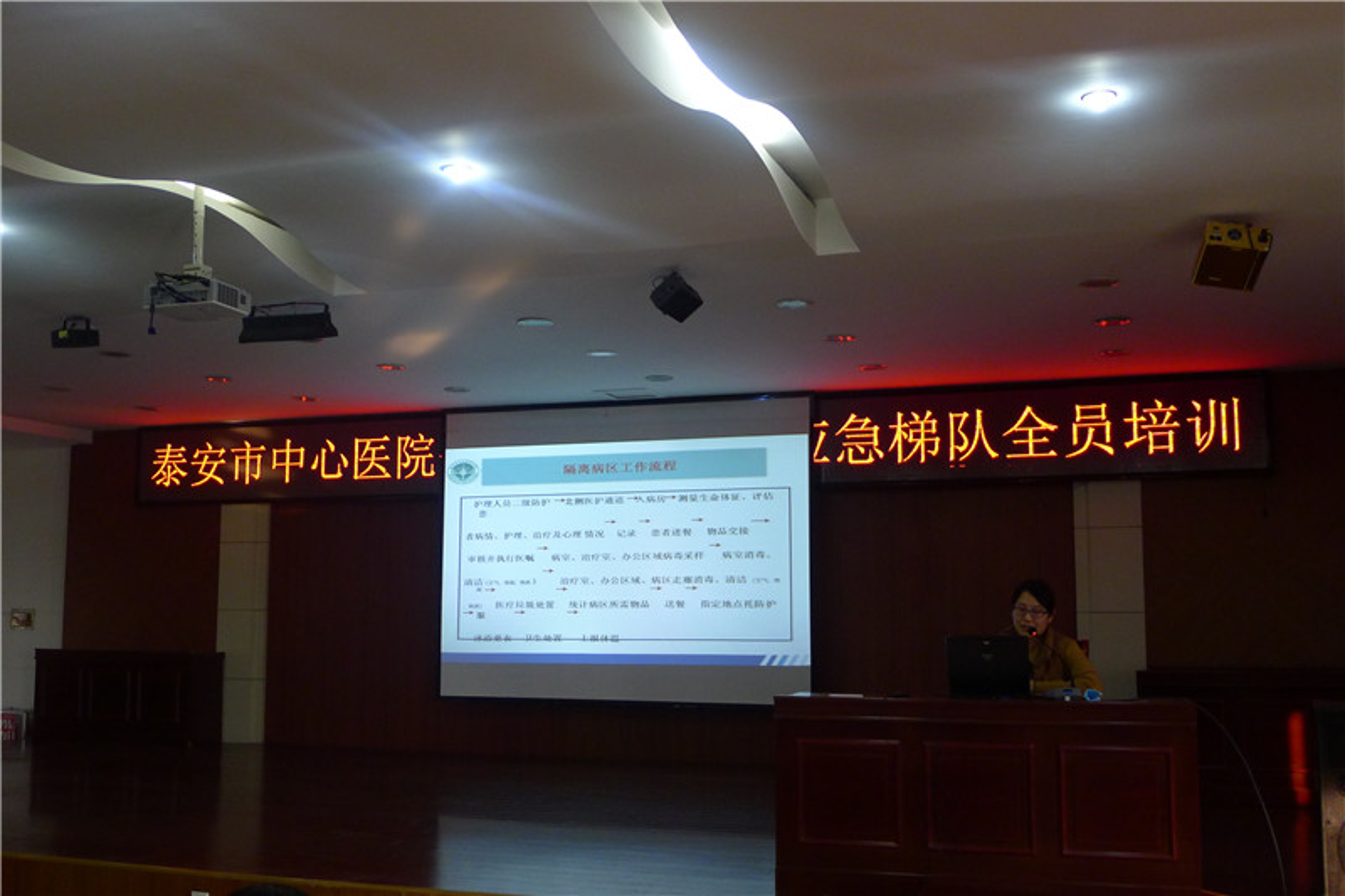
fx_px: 1382
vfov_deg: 35.9
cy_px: 448
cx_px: 672
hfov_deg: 51.9
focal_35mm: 37
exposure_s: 1/80
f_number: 2.4
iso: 250
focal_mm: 7.9
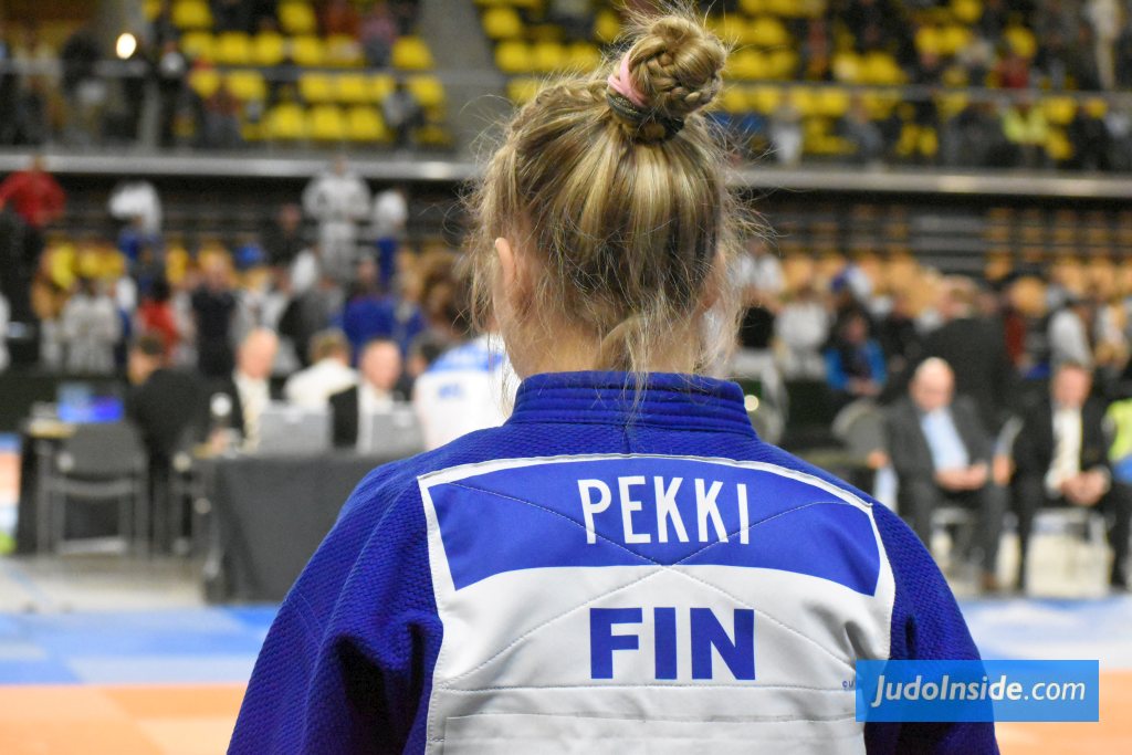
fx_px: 3302
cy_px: 378
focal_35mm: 105
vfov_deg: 13.0
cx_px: 566
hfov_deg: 19.5
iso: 12800
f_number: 7.1
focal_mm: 70
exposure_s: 1/500
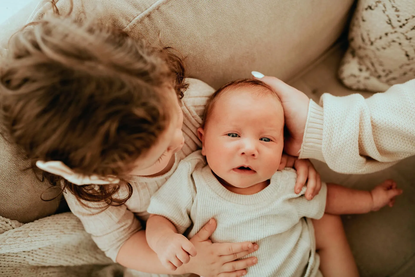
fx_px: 403
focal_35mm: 35
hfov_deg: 54.4
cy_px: 138
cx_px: 208
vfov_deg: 37.9
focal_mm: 35
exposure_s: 1/250
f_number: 2.5
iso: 1800
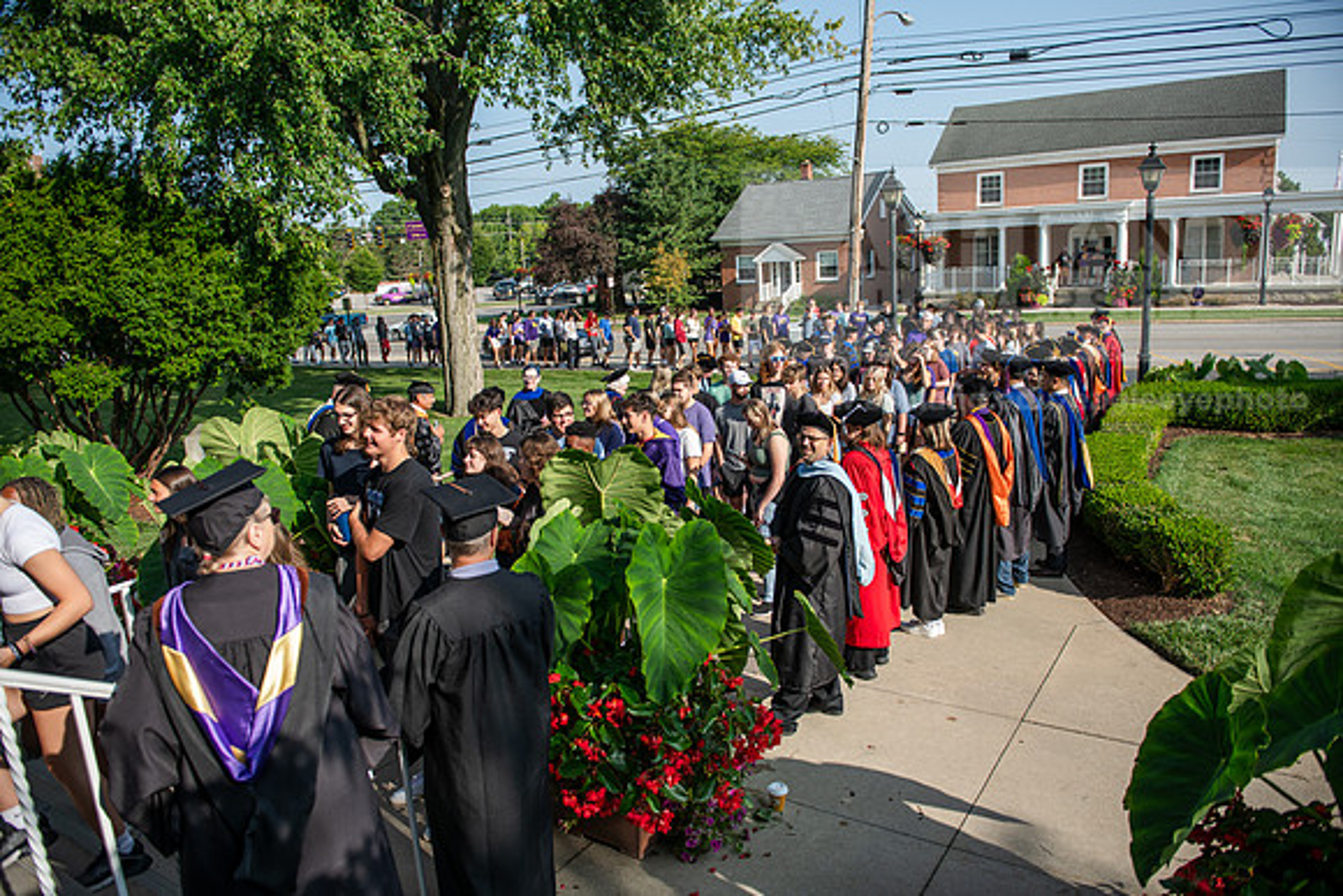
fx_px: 896
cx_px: 672
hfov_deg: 73.7
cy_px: 448
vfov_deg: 53.2
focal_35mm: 24
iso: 64
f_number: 3.2
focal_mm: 24
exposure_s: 1/500
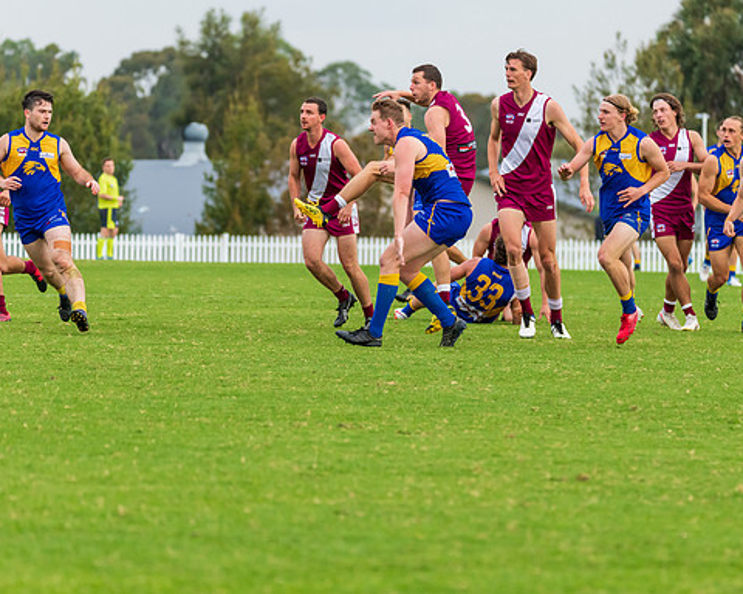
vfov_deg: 5.6
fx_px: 6113
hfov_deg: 7.0
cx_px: 409
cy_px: 300
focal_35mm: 278
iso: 1000
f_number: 5.3
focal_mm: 240
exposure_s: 1/1250
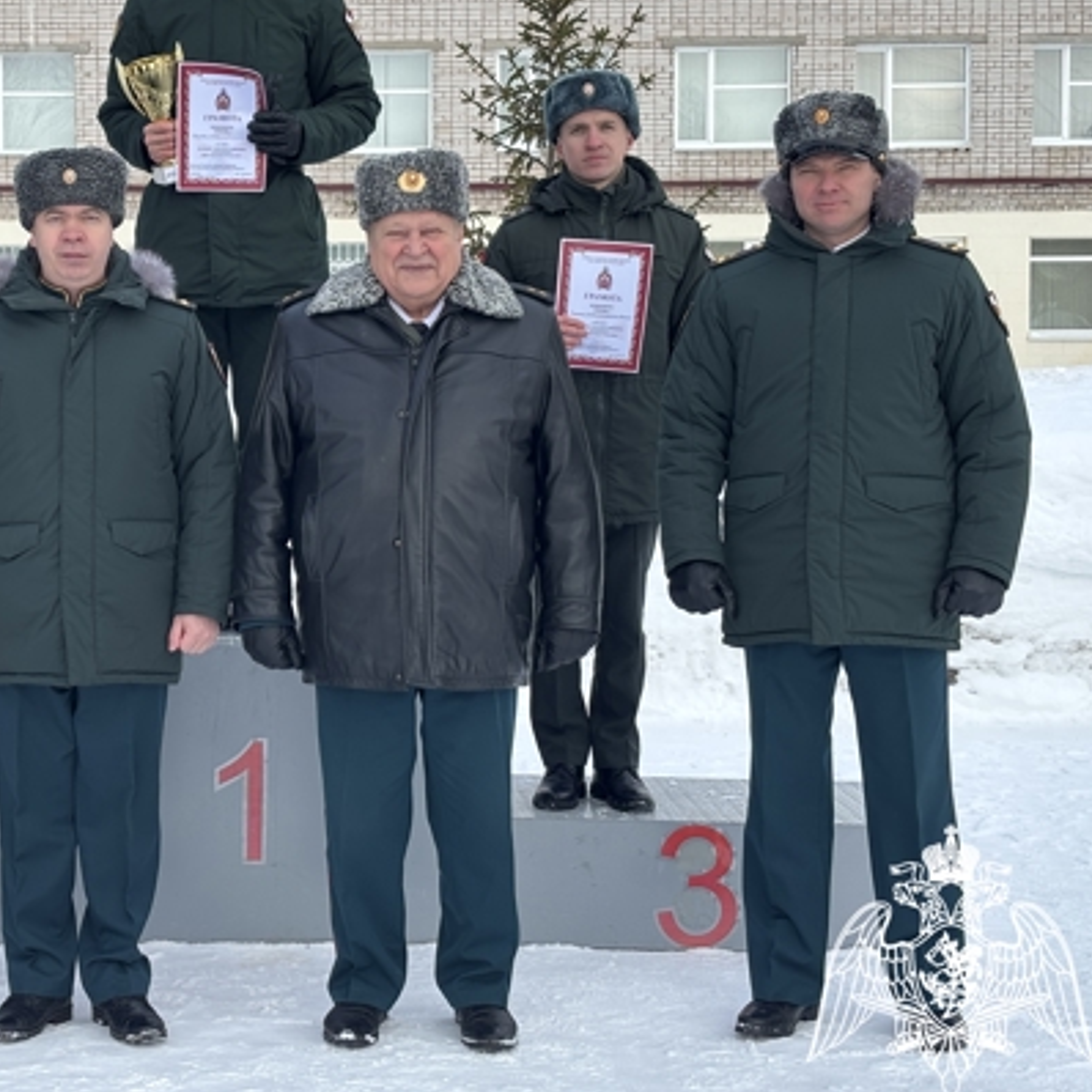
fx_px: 2748
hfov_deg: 22.2
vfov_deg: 22.4
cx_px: 204
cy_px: 436
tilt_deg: -2.5
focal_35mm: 77
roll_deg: +0.4
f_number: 1.6
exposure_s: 1/961
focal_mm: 5.96
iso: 32
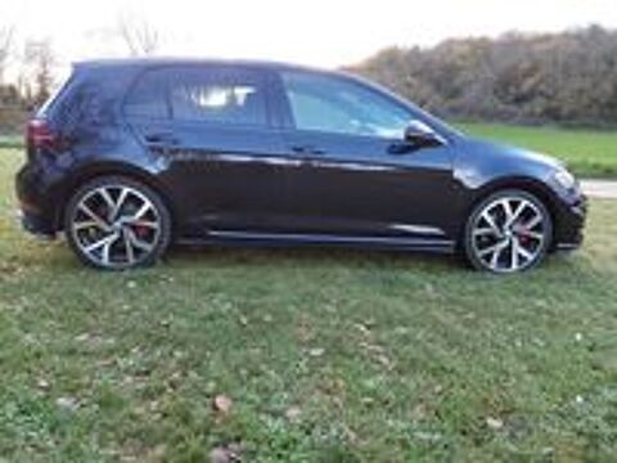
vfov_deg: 49.7
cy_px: 232
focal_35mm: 28
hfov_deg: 63.4
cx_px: 308
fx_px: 499
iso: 64
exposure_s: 1/50
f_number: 1.9
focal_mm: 2.91
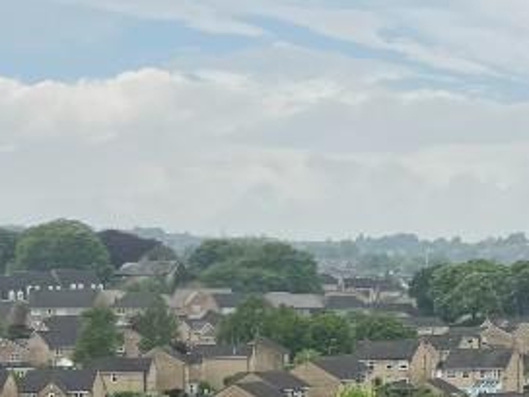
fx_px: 1498
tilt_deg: +3.0
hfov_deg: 18.1
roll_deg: +0.7
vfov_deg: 15.1
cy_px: 245
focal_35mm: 98
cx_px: 760
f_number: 1.5
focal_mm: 5.7
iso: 50
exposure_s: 1/8696
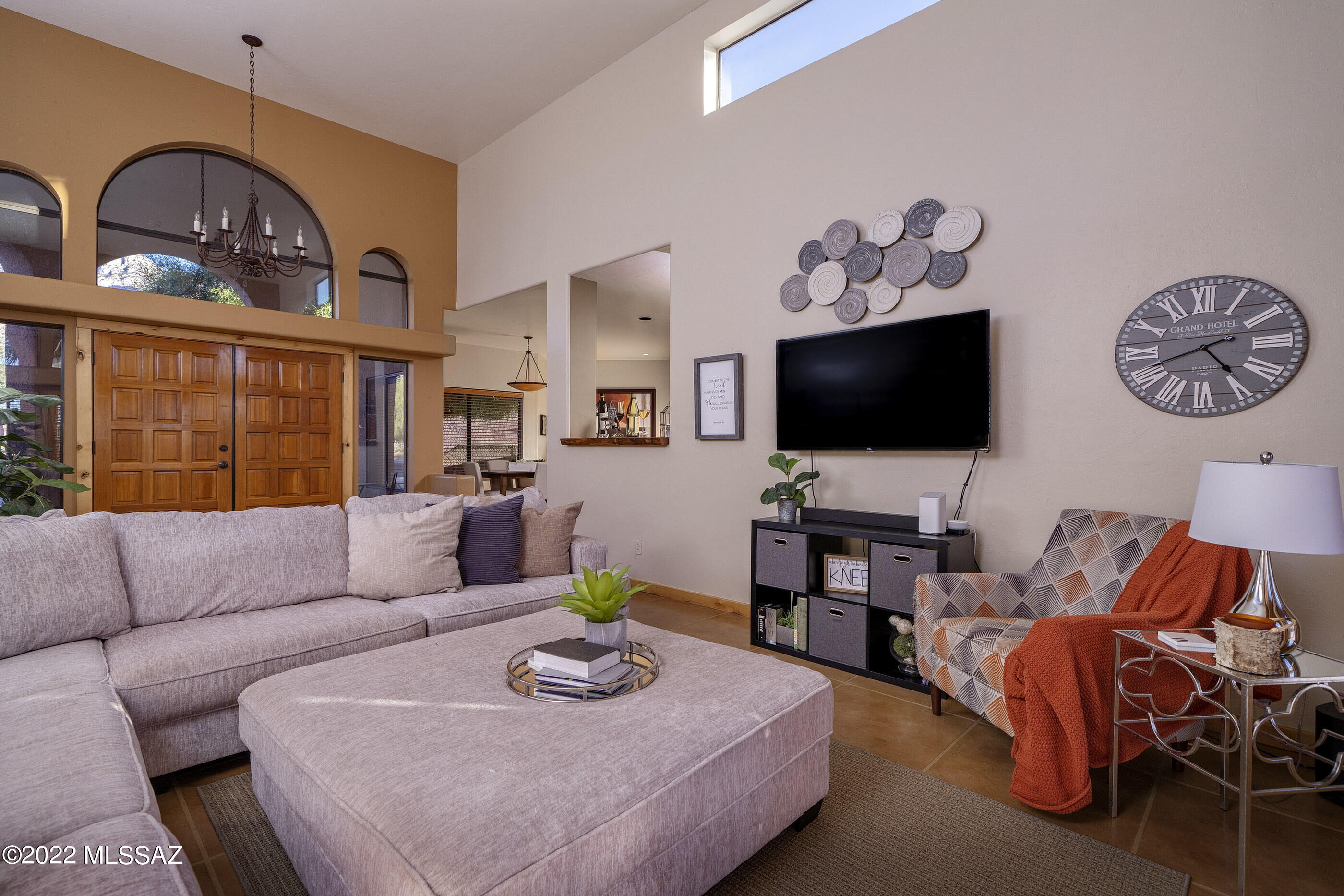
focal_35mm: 15
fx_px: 560
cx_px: 672
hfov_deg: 100.4
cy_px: 448
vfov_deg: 77.3
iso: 200
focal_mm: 15
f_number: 5.6
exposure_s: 1/80
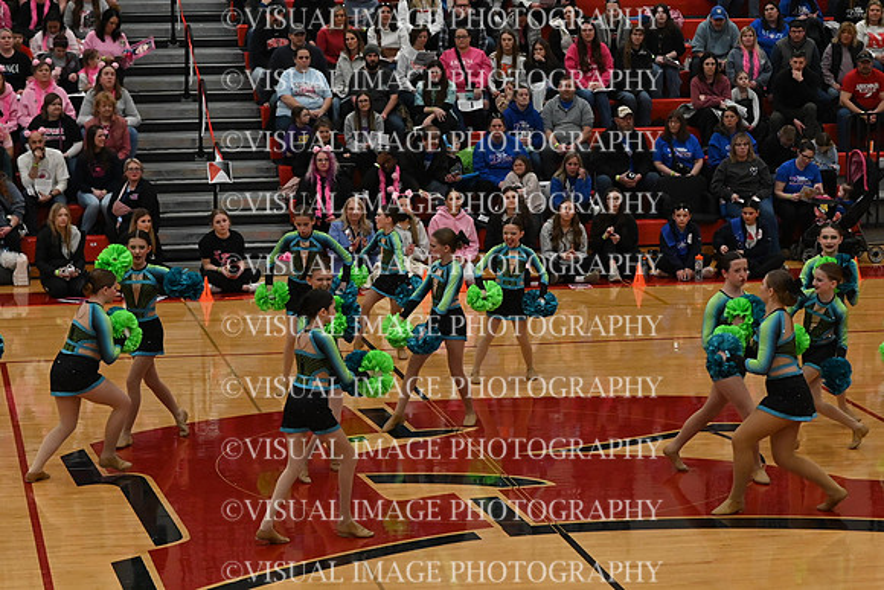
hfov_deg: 19.5
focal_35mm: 105
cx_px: 442
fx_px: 2579
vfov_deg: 13.0
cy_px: 295
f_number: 4
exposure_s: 1/500
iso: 5000
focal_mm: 70
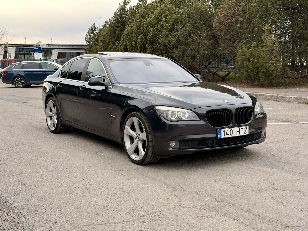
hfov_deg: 39.7
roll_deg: +0.3
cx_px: 154
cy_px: 116
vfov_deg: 30.3
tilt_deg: -7.7
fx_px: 427
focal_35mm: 48
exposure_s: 1/1167
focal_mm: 6.76
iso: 100
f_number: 1.78
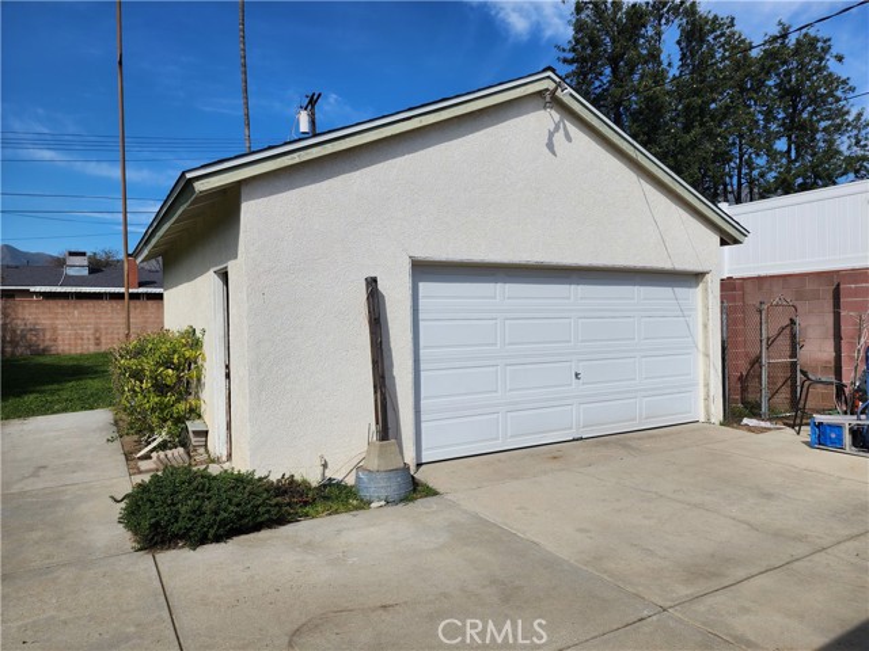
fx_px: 577
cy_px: 326
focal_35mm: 23
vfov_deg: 58.9
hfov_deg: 73.9
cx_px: 434
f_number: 1.8
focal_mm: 6.4
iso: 12
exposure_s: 1/1925
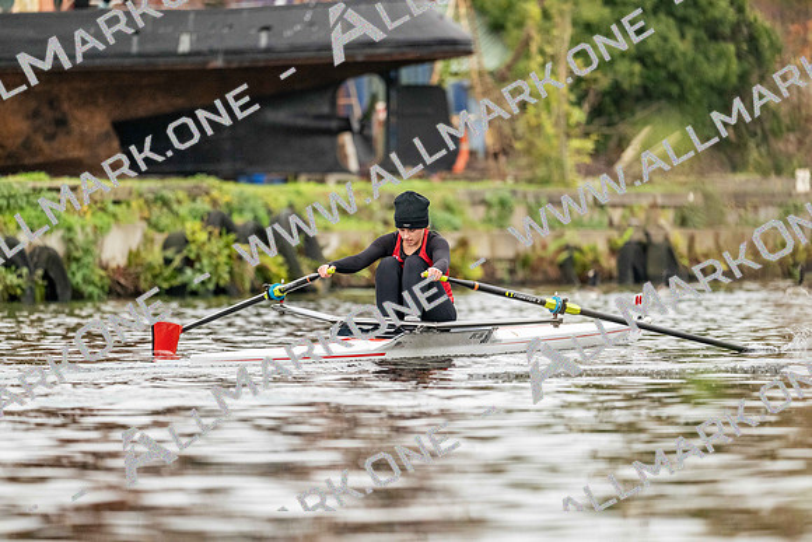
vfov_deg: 3.4
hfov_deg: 5.2
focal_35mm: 400
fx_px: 9024
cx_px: 406
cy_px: 271
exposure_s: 1/2500
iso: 3200
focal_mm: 400
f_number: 4.5
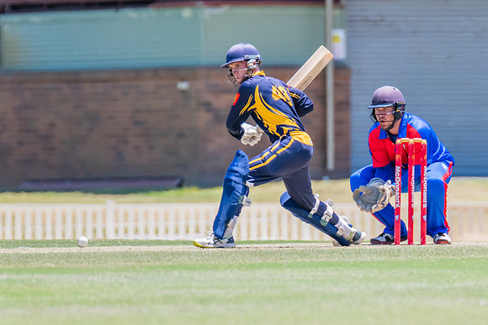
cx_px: 367
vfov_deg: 1.4
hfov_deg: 2.1
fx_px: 13201
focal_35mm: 974
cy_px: 121
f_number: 7.1
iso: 640
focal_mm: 600
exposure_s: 1/2000
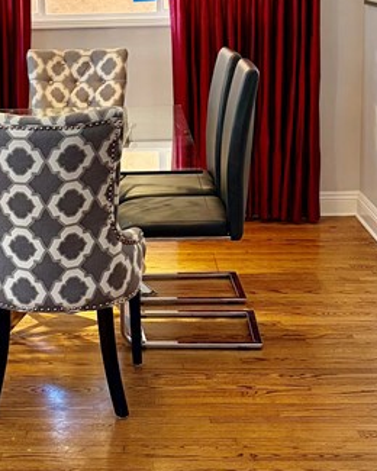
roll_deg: +1.7
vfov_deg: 23.7
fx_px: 1116
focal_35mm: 80
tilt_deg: -10.6
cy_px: 152
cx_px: 58
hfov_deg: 18.9
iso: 160
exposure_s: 1/60
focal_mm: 5.96
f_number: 1.6
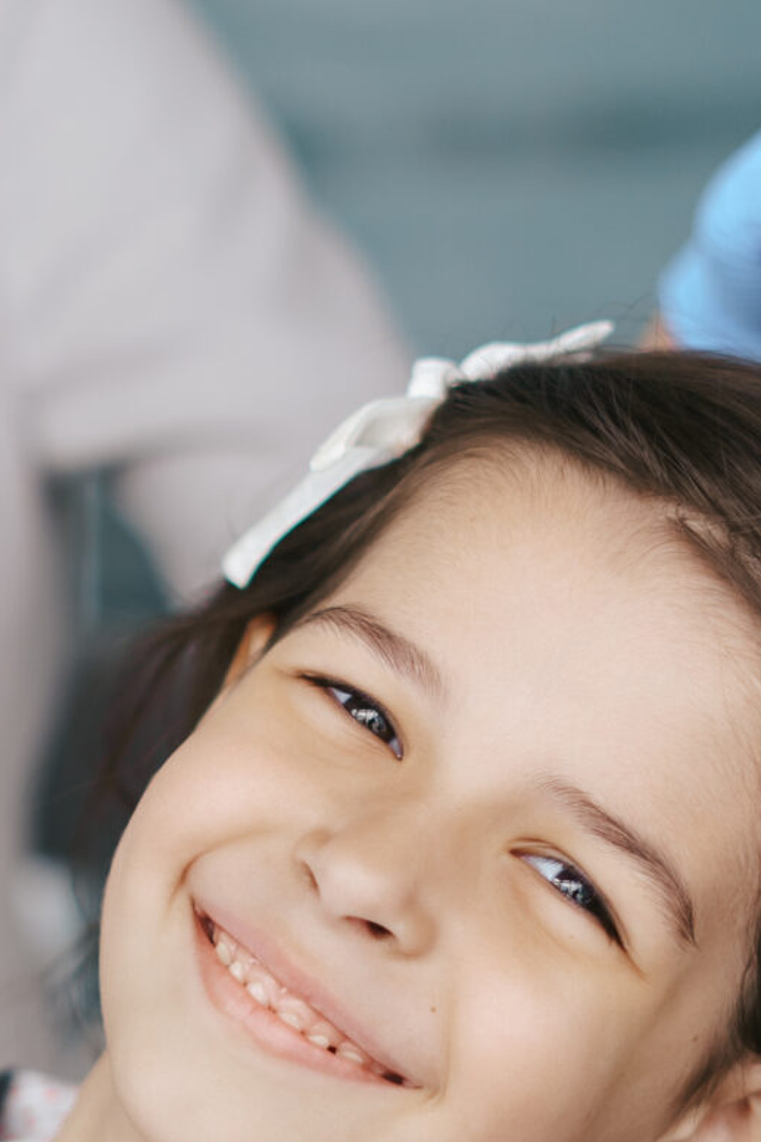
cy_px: 767
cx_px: -141
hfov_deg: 8.2
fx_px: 5234
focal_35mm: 165
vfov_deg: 12.4
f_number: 2
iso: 200
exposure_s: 1/400
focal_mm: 50
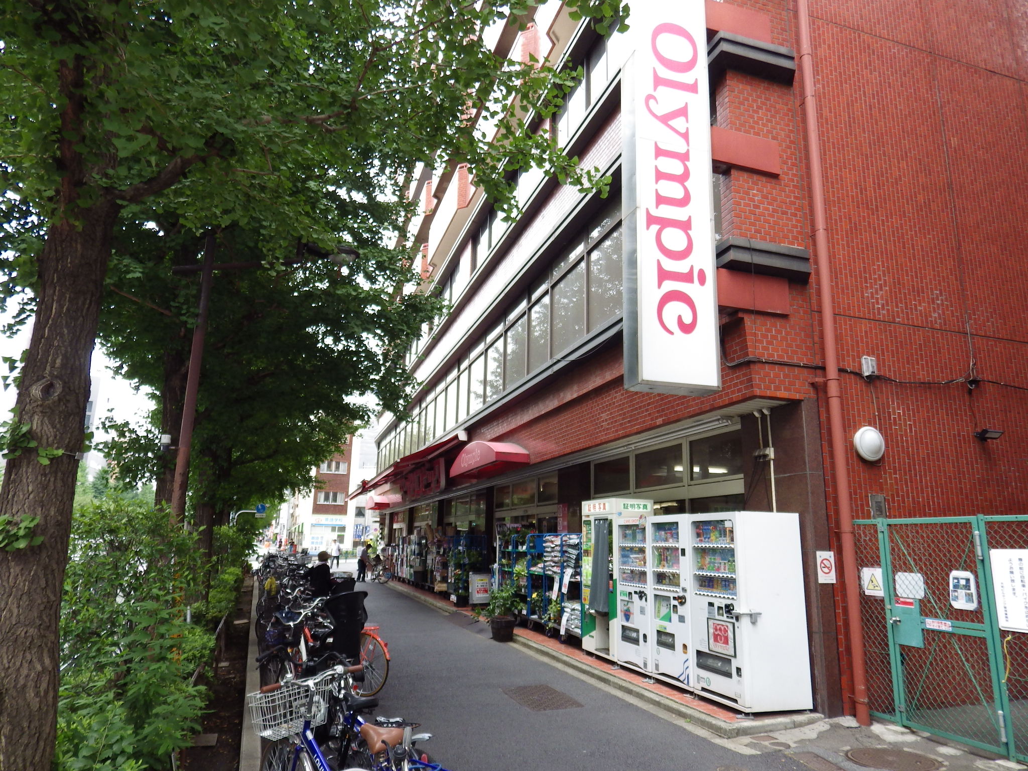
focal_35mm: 22
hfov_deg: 76.4
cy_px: 386
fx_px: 653
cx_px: 514
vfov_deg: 61.1
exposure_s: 1/125
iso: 100
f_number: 3.1
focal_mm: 4
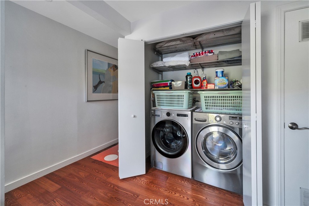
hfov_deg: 100.4
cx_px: 154
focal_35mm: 15
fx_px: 129
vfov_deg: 77.3
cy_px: 103
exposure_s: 1/2
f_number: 13
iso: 1600
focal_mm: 15
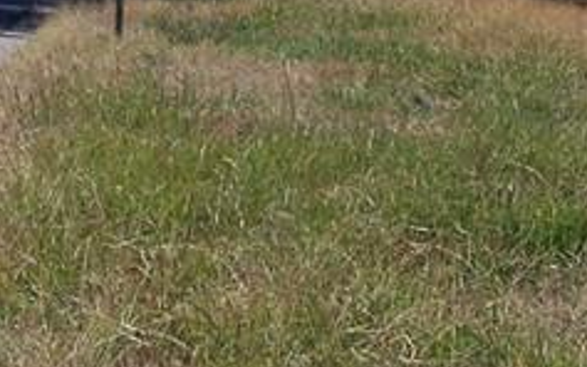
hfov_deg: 12.0
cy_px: -129
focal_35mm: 174
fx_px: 2783
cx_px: 116
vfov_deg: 7.4
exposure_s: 1/500
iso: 64
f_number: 4
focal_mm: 6.3
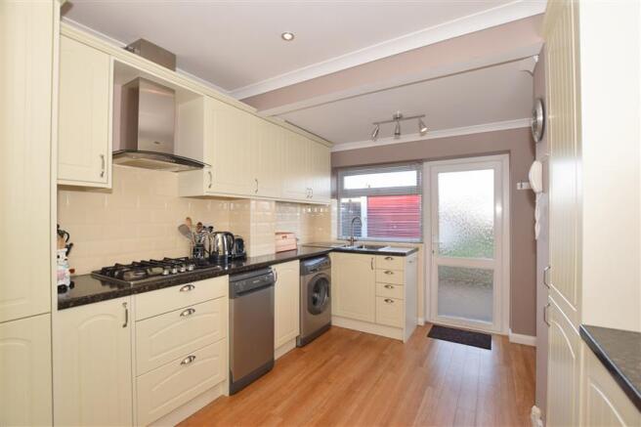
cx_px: 320
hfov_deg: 100.4
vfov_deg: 77.3
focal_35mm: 15
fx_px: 267
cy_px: 214
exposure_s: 1/40
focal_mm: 10
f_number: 5.6
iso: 400
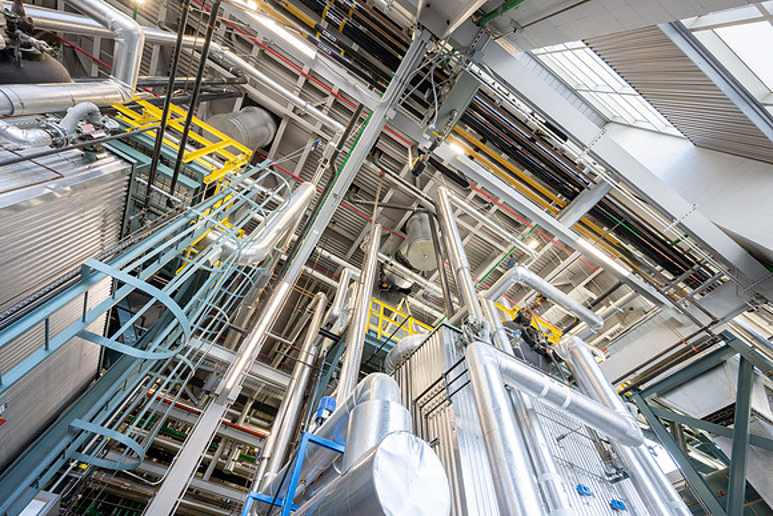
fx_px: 301
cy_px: 258
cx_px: 386
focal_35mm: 14
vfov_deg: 81.2
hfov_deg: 104.2
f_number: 16
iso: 100
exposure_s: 1/1.25
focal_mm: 14
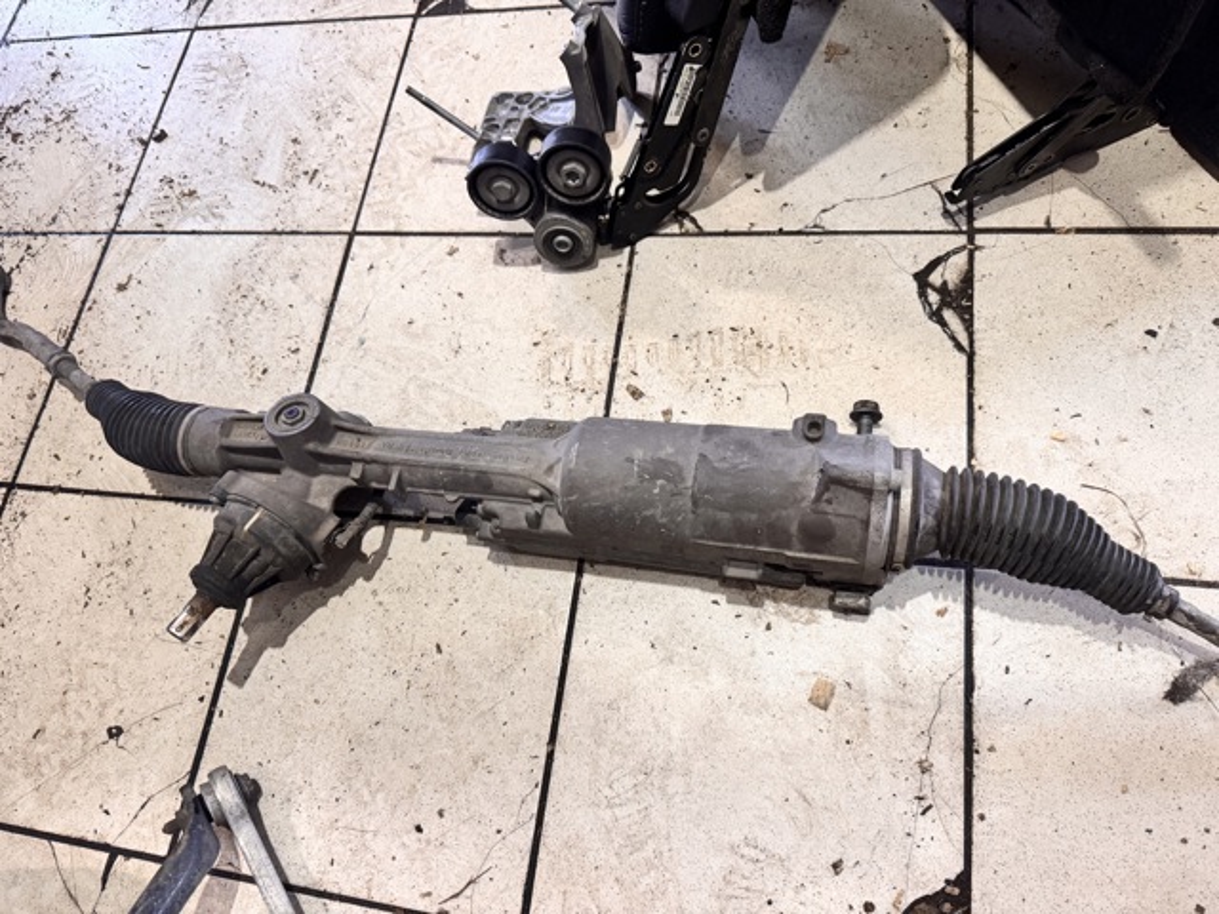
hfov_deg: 71.6
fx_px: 845
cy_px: 457
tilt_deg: -64.3
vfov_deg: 56.8
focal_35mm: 24
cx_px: 610
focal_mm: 6.76
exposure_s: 1/50
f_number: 1.78
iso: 320
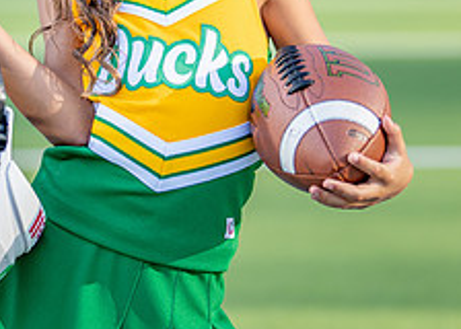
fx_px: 2121
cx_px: 136
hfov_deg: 12.4
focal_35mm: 162
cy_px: 19
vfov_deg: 8.8
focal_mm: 50
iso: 100
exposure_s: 1/2500
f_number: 1.2
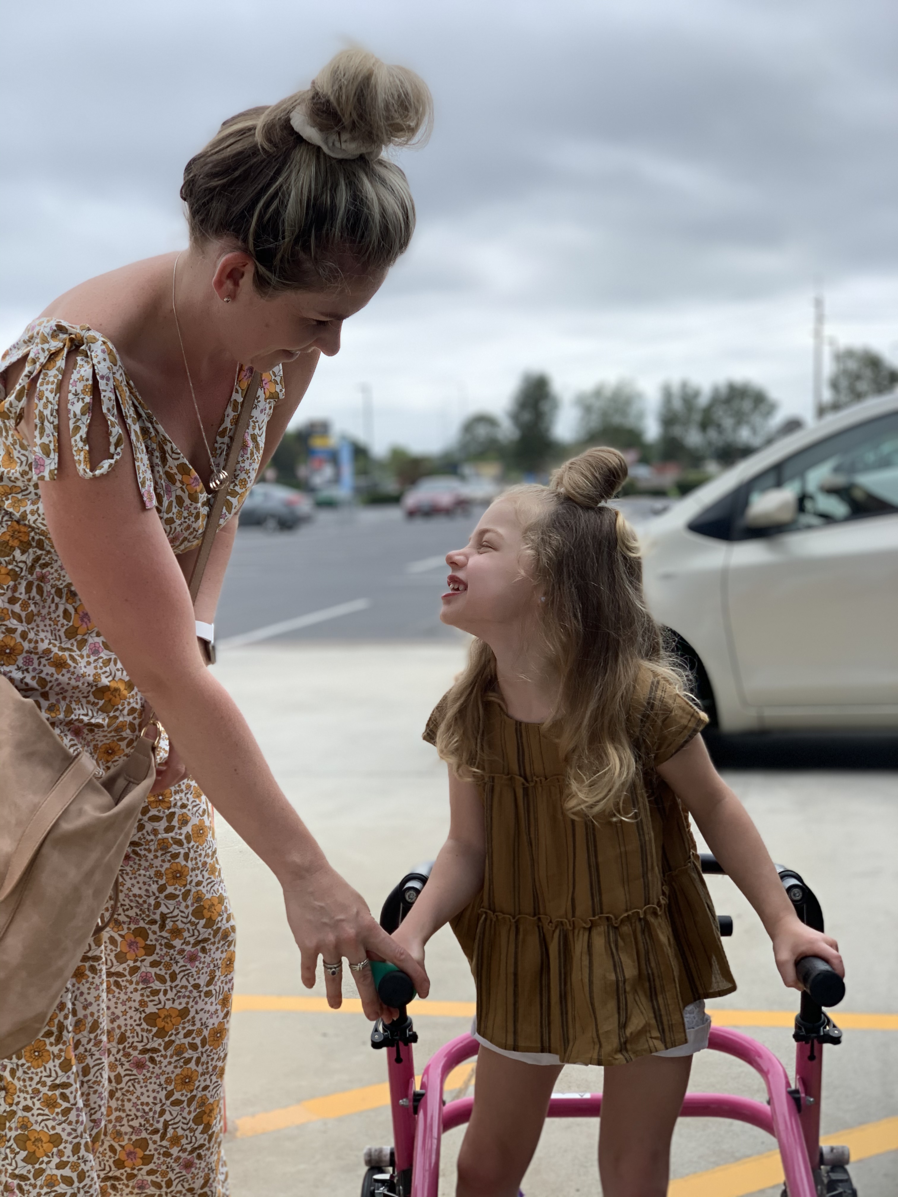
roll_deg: +1.9
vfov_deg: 36.8
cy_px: 598
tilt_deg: -4.4
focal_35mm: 52
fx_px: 1799
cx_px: 449
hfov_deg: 28.0
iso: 16
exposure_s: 1/539
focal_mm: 6
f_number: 2.4
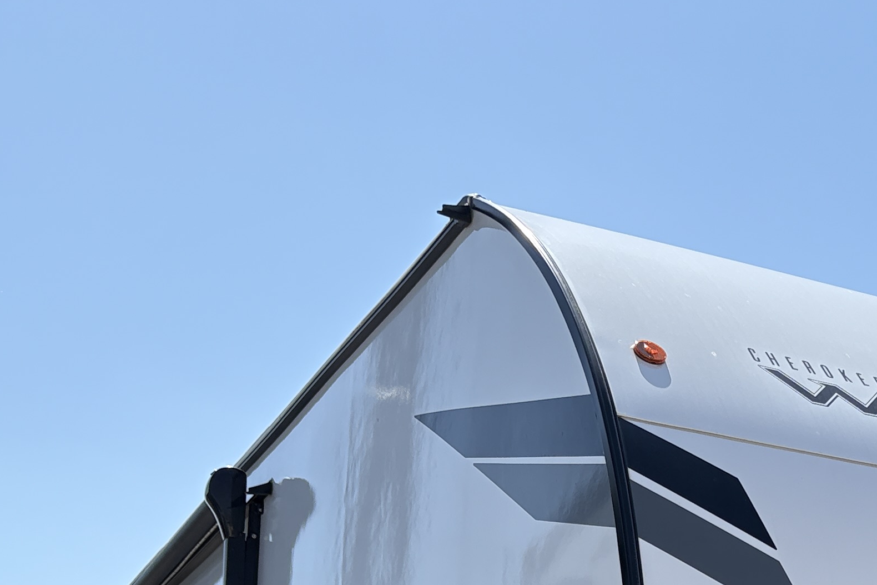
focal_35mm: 69
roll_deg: -1.2
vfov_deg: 18.1
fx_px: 1681
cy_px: 807
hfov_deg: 27.9
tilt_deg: +5.6
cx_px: 829
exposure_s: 1/3831
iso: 50
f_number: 1.6
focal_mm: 5.96
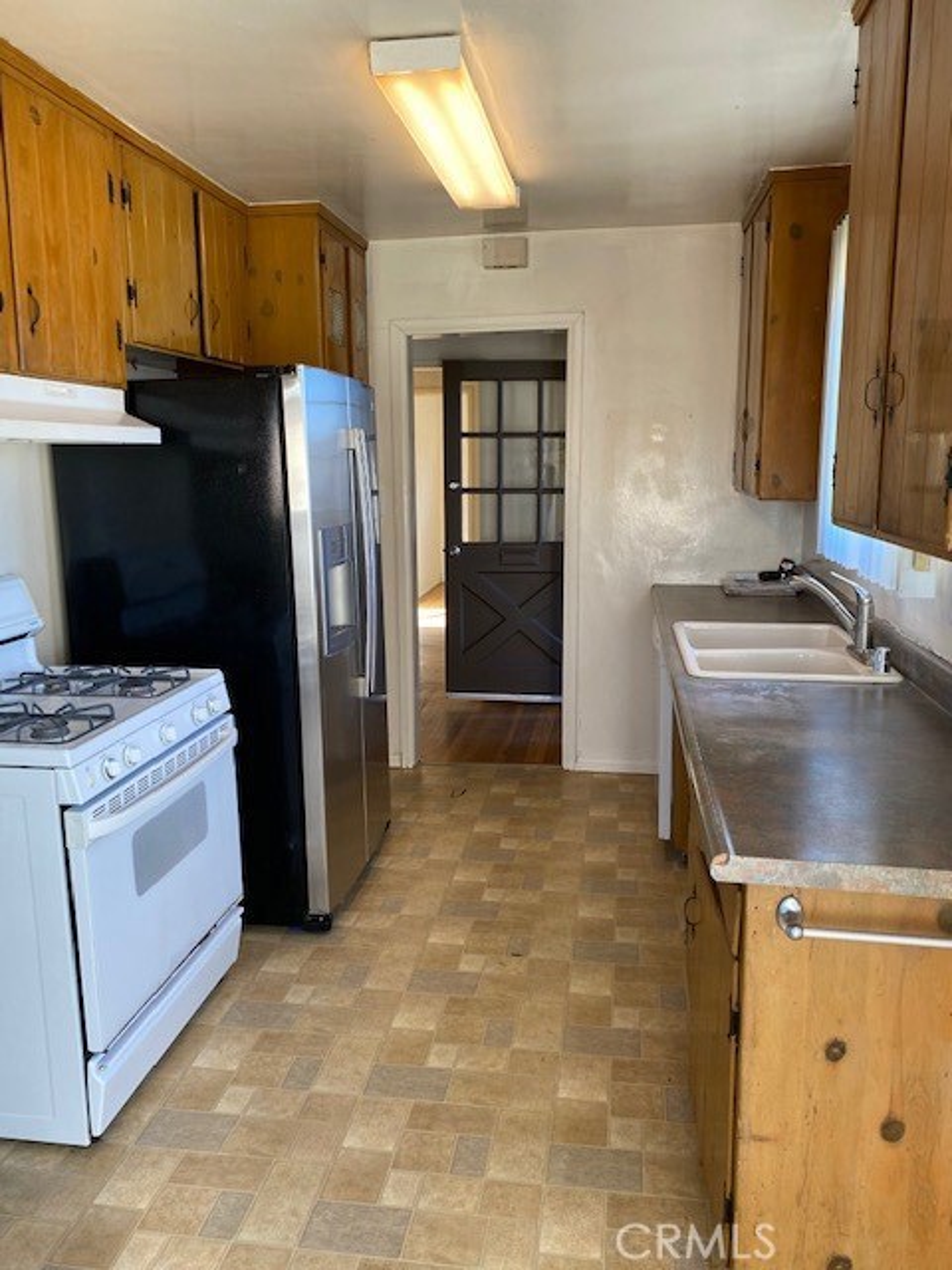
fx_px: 953
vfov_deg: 67.3
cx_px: 476
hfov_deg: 53.1
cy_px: 635
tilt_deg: -8.7
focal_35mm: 26
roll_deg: +0.9
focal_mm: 4.25
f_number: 1.8
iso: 100
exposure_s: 1/120
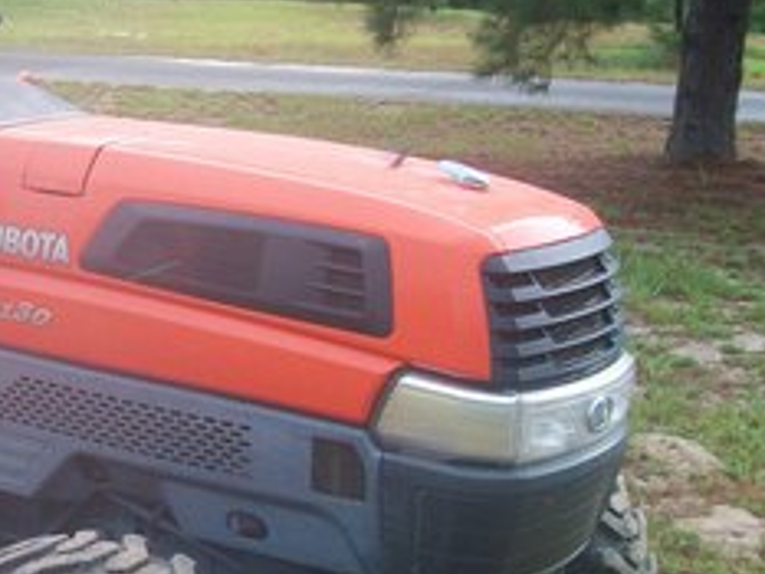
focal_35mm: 84
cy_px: 387
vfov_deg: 17.5
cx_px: -36
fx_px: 1857
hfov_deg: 22.2
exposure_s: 1/320
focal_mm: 6
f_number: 2.7
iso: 64
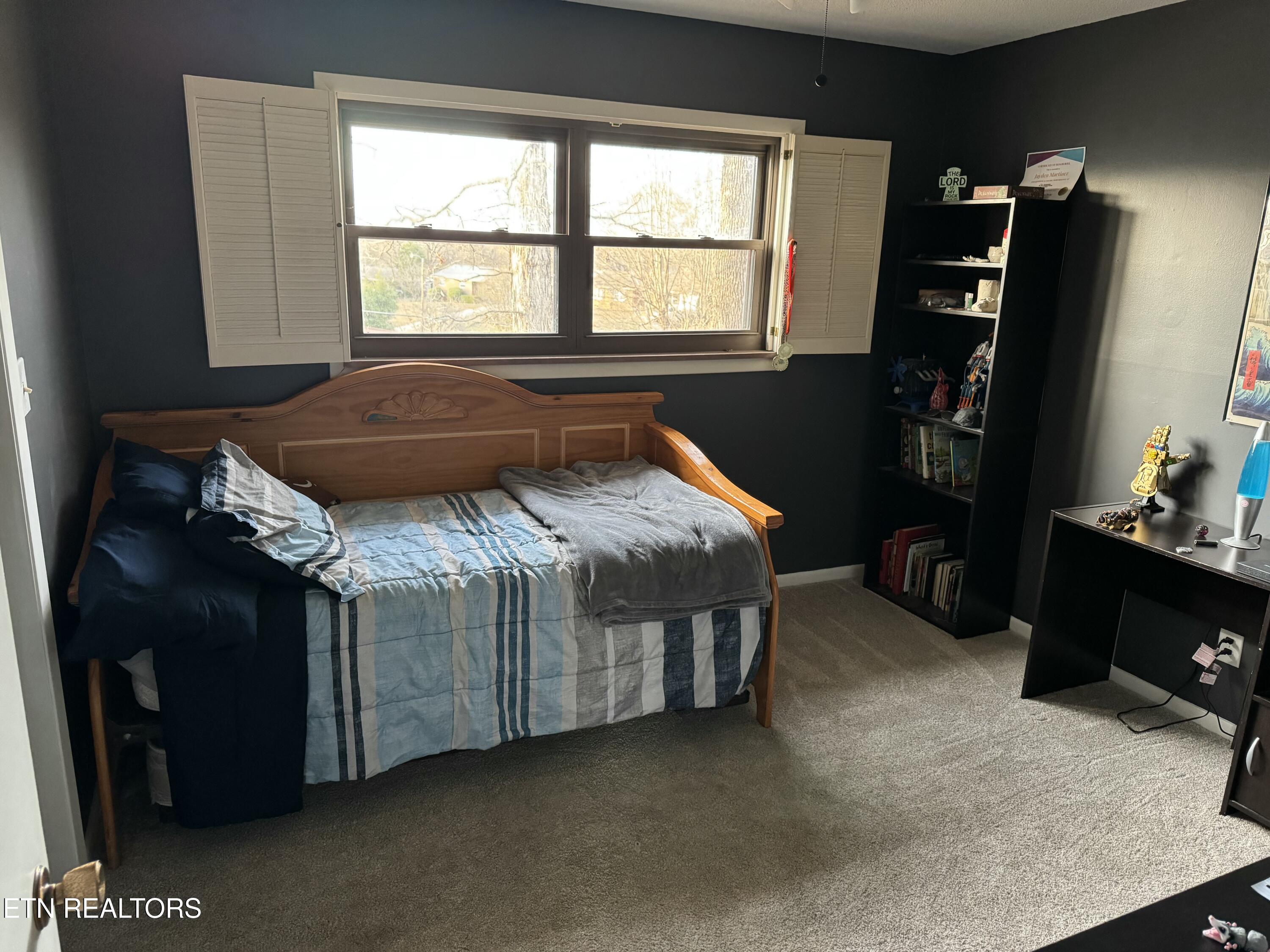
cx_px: 635
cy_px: 476
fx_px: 881
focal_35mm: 24
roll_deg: -1.6
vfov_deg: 56.8
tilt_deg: -15.3
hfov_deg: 71.6
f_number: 1.78
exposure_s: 1/55
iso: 800
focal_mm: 6.76
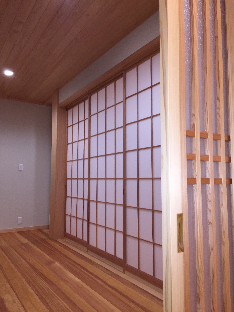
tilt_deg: +6.3
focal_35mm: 29
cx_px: 117
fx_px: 261
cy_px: 156
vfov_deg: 61.7
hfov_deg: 48.2
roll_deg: +0.1
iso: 80
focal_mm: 4.15
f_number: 2.2
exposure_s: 1/30
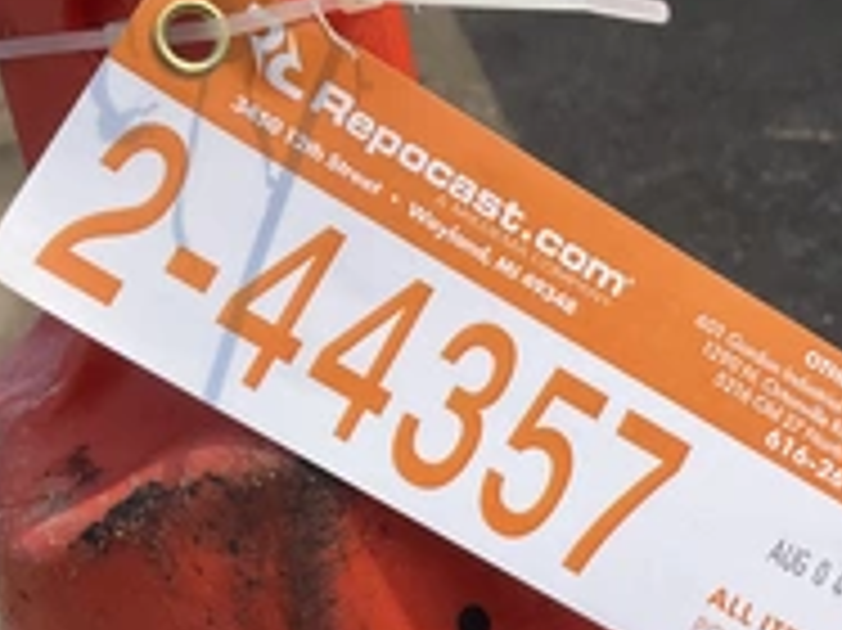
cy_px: 315
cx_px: 482
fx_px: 1507
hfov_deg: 31.2
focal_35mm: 62
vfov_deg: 23.6
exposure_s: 1/1984
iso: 25
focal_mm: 3
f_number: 1.8
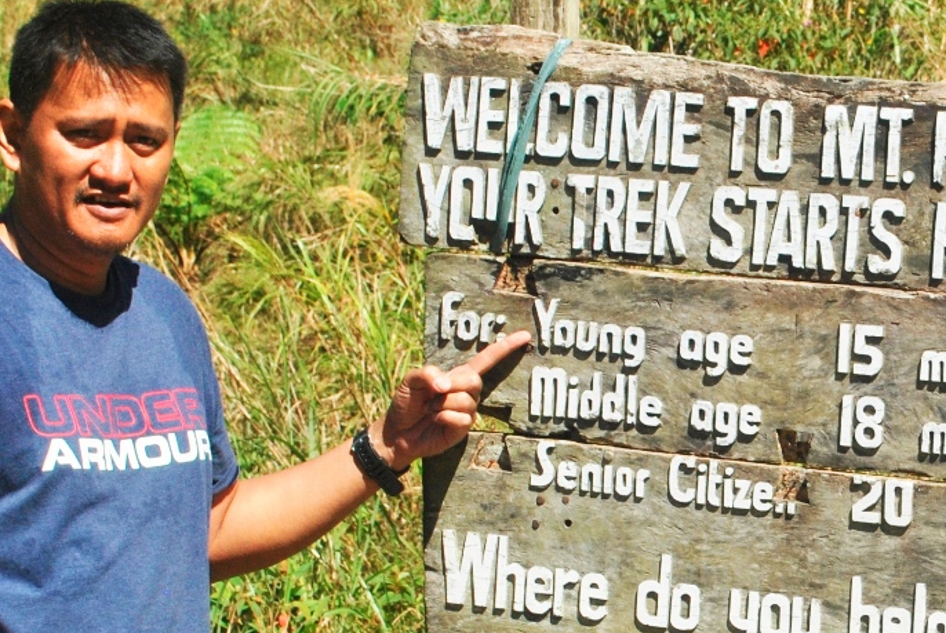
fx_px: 3665
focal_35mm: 139
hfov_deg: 14.5
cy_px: 476
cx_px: 961
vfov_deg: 9.9
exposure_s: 1/400
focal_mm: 35
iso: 200
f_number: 10
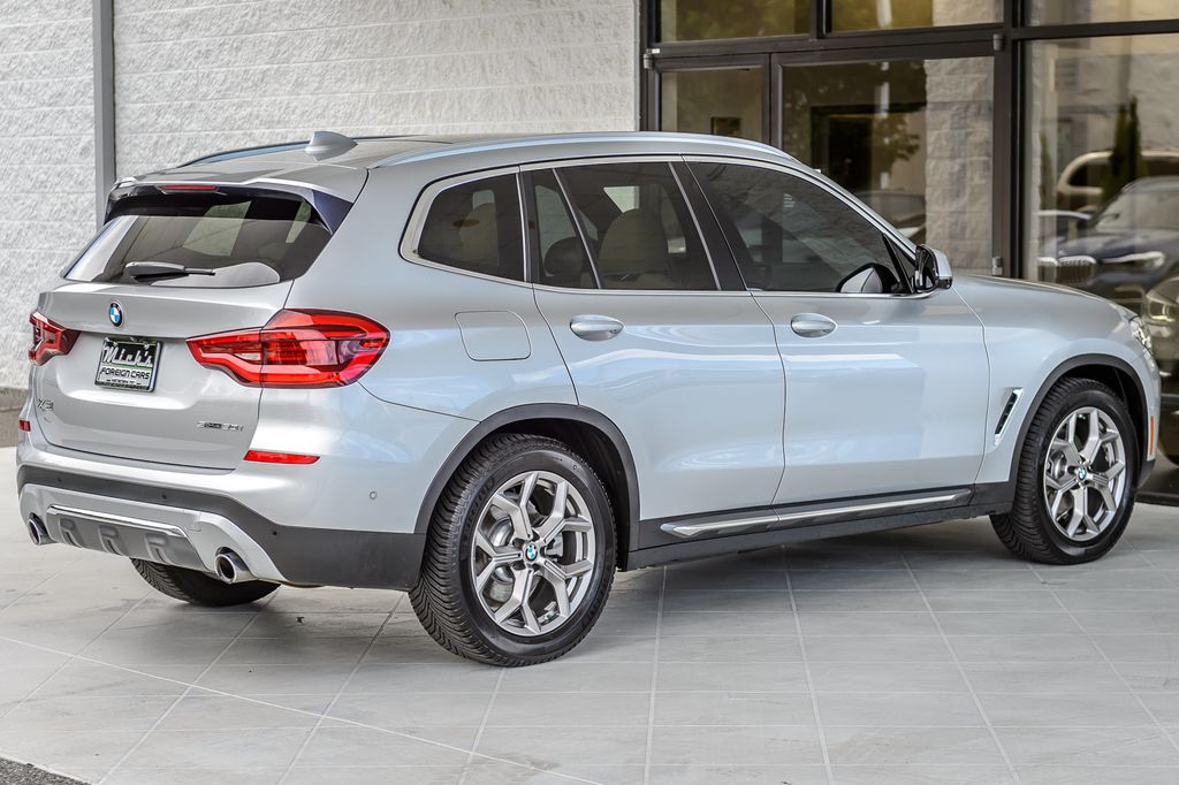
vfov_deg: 16.6
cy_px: 393
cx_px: 589
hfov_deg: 24.7
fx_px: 2693
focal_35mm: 82
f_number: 4
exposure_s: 1/400
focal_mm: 70
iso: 100
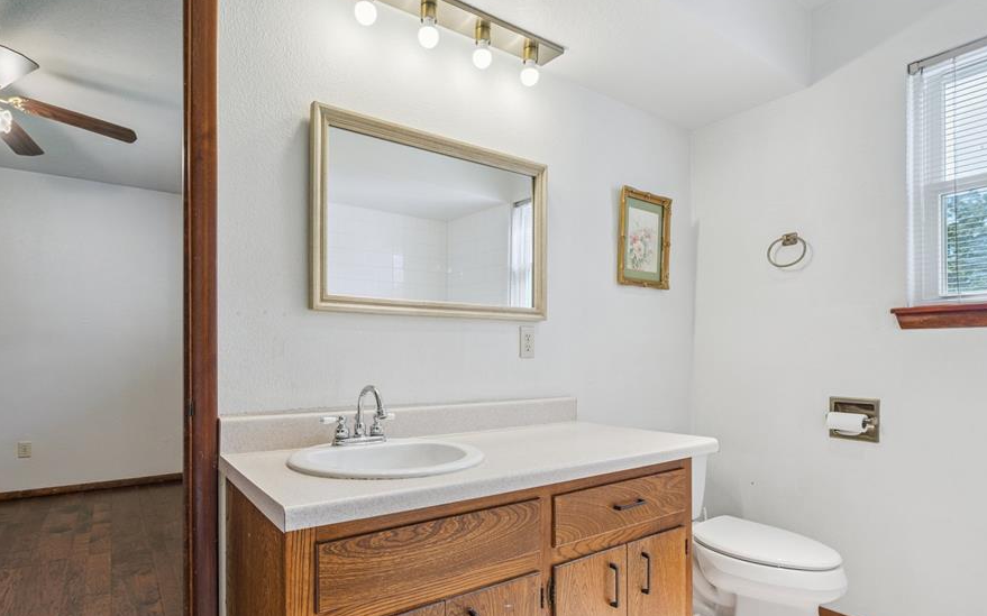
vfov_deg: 61.7
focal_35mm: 19
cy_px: 367
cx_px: 463
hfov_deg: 87.9
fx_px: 511
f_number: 7.1
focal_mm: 16
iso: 200
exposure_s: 1/20
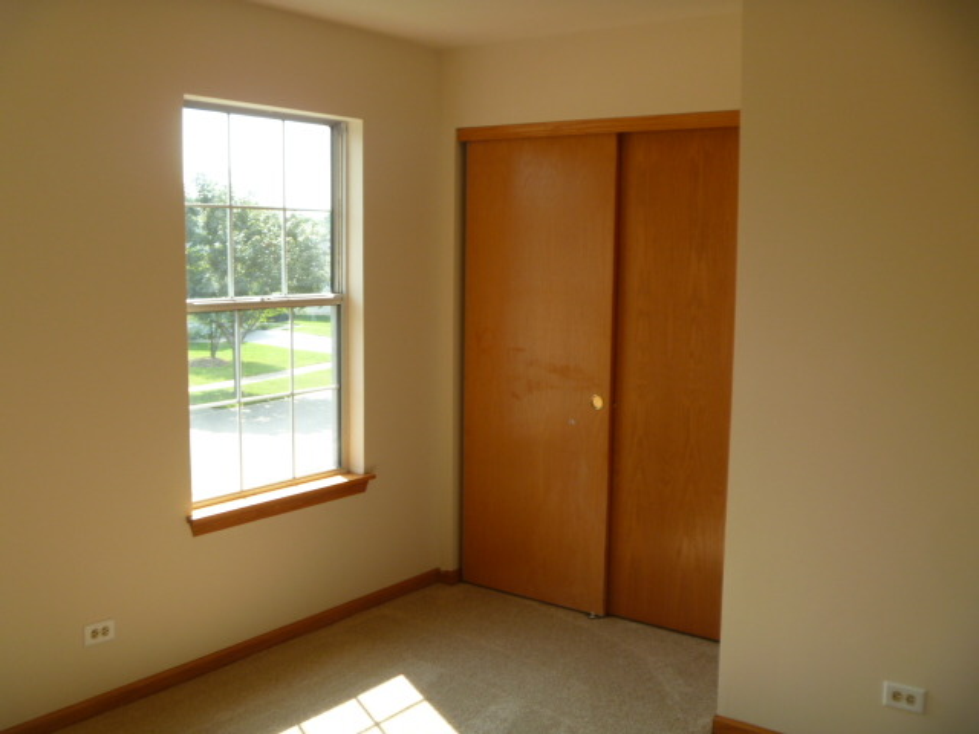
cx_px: 490
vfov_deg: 40.7
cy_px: 367
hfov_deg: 52.6
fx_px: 990
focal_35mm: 35
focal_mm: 6.3
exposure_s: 1/100
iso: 80
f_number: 3.5
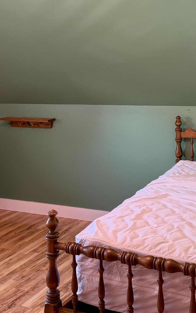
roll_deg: +2.3
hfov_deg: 25.3
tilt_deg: -2.5
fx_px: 436
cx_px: 110
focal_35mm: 51
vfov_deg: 39.0
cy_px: 98
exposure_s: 1/60
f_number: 1.78
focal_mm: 6.76
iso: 250
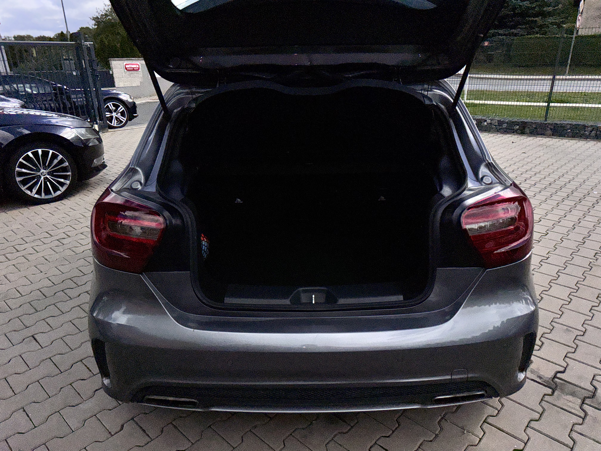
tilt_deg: -23.7
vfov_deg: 56.8
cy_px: 226
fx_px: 417
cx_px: 300
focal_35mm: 24
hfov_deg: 71.6
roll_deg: +0.0
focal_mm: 6.76
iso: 50
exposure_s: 1/50000
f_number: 1.78
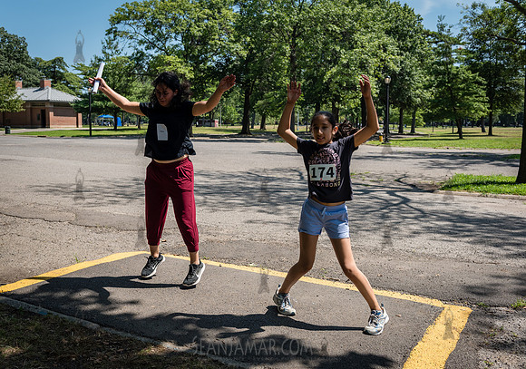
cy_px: 179
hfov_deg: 50.2
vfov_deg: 36.4
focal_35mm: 38
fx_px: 561
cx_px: 238
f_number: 4.5
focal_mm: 35
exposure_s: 1/1600
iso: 400
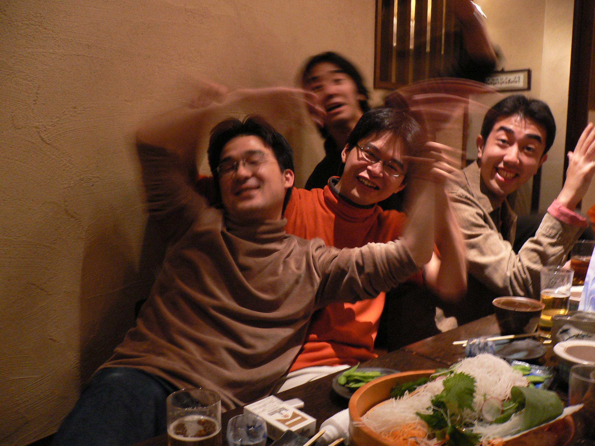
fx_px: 602
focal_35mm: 35
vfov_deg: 40.7
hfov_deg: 52.6
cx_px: 298
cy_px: 223
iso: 200
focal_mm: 5.8
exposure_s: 1/8
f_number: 2.8
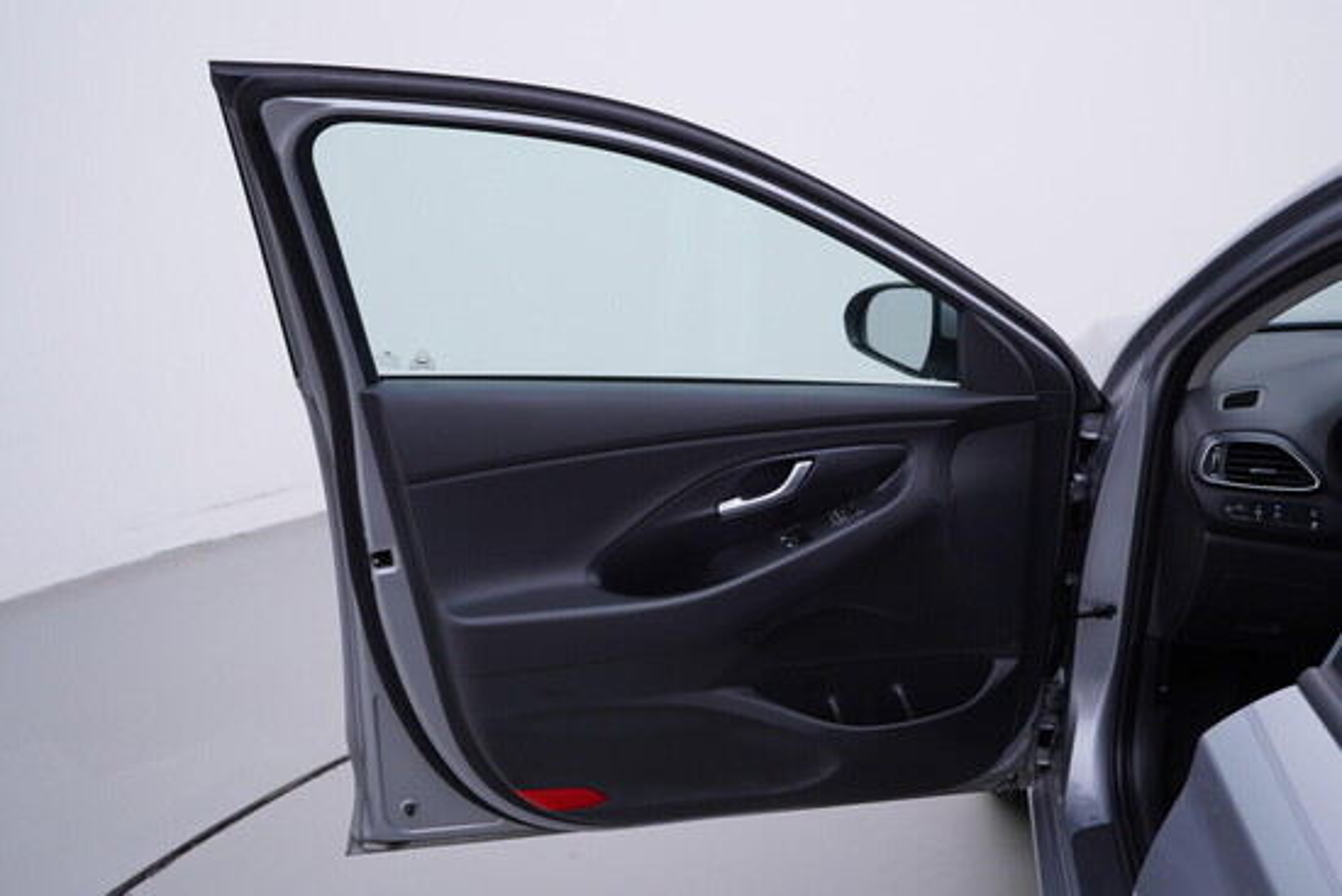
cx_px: 671
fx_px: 1342
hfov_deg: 53.1
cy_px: 448
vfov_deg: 36.9
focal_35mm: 36
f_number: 4
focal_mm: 24
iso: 125
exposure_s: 1/80
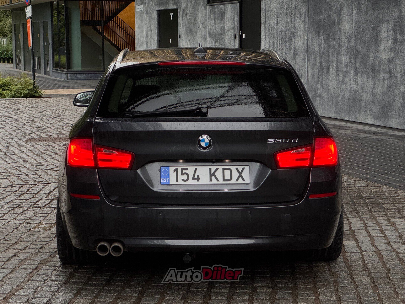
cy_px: 152
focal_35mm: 77
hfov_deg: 25.3
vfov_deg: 19.1
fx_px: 901
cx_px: 202
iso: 200
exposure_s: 1/99
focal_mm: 9
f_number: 2.8
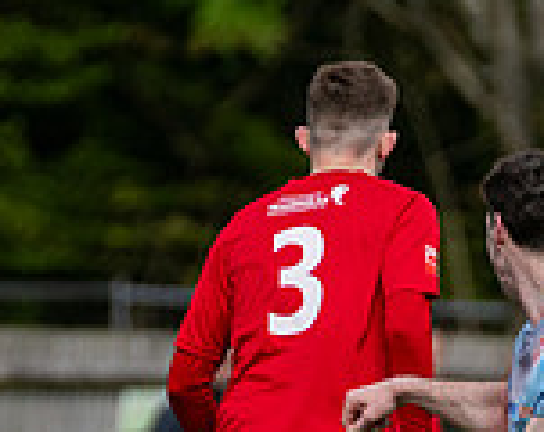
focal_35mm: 1896
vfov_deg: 0.8
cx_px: 774
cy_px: 659
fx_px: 30447
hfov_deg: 1.0
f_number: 4
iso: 400
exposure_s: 1/4000
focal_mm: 300
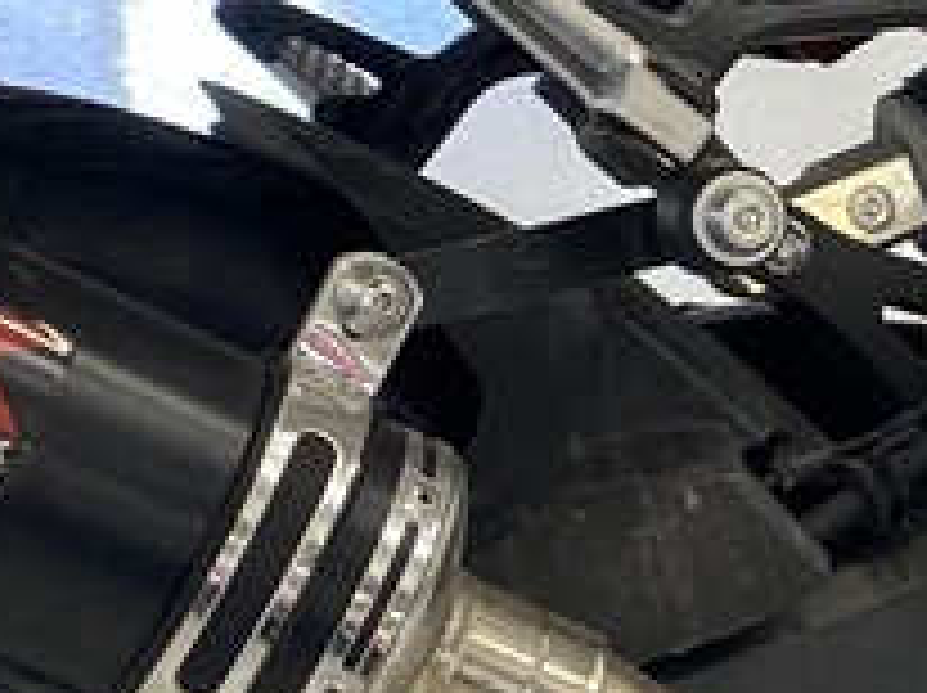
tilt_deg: -13.7
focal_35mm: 182
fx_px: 4868
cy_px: 18
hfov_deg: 10.4
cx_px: 1521
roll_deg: -0.9
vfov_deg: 8.1
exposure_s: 1/100
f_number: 1.8
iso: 80
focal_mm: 4.25
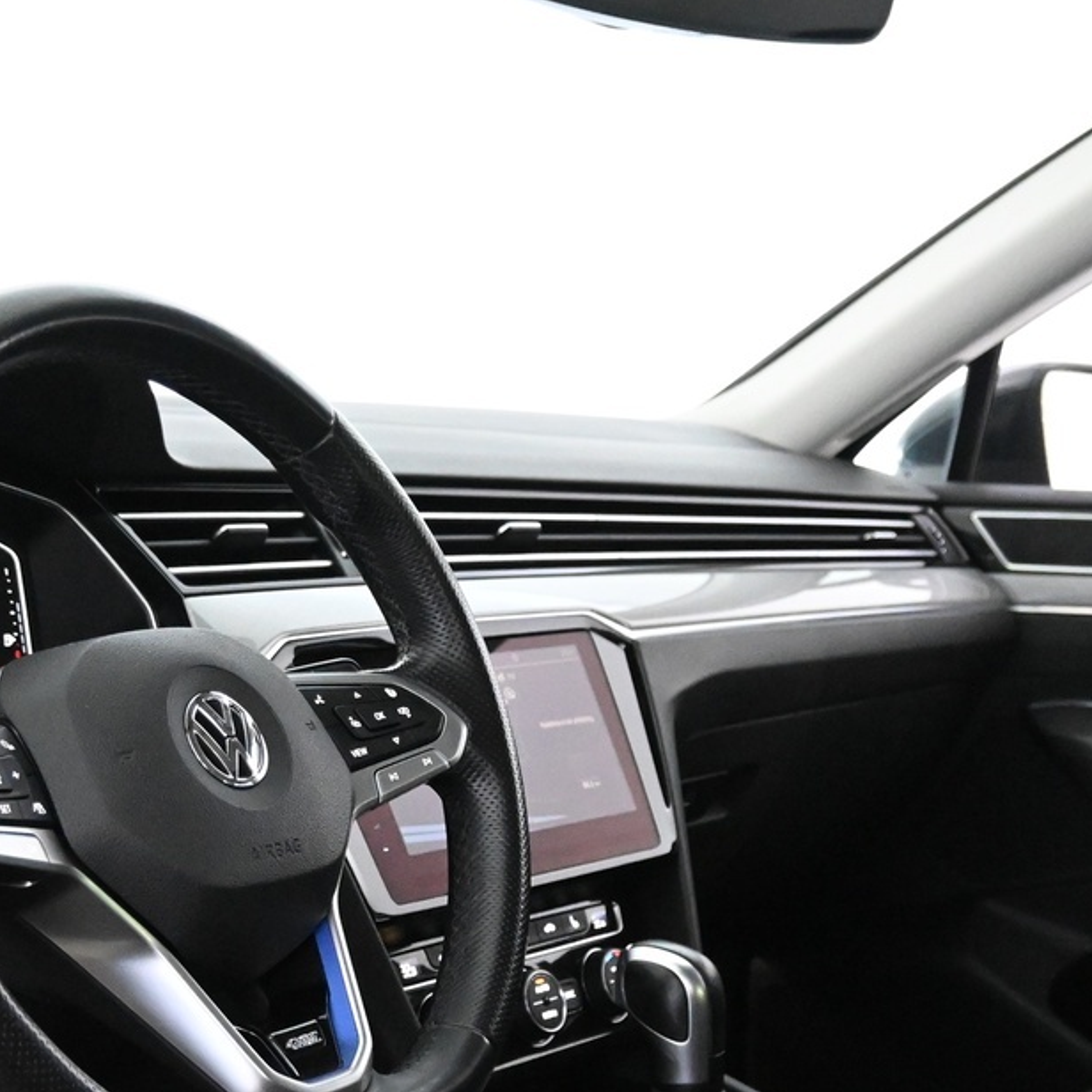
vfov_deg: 25.2
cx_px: 464
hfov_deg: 25.7
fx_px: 2391
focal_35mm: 67
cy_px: 899
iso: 6400
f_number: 3.8
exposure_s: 1/50
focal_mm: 20
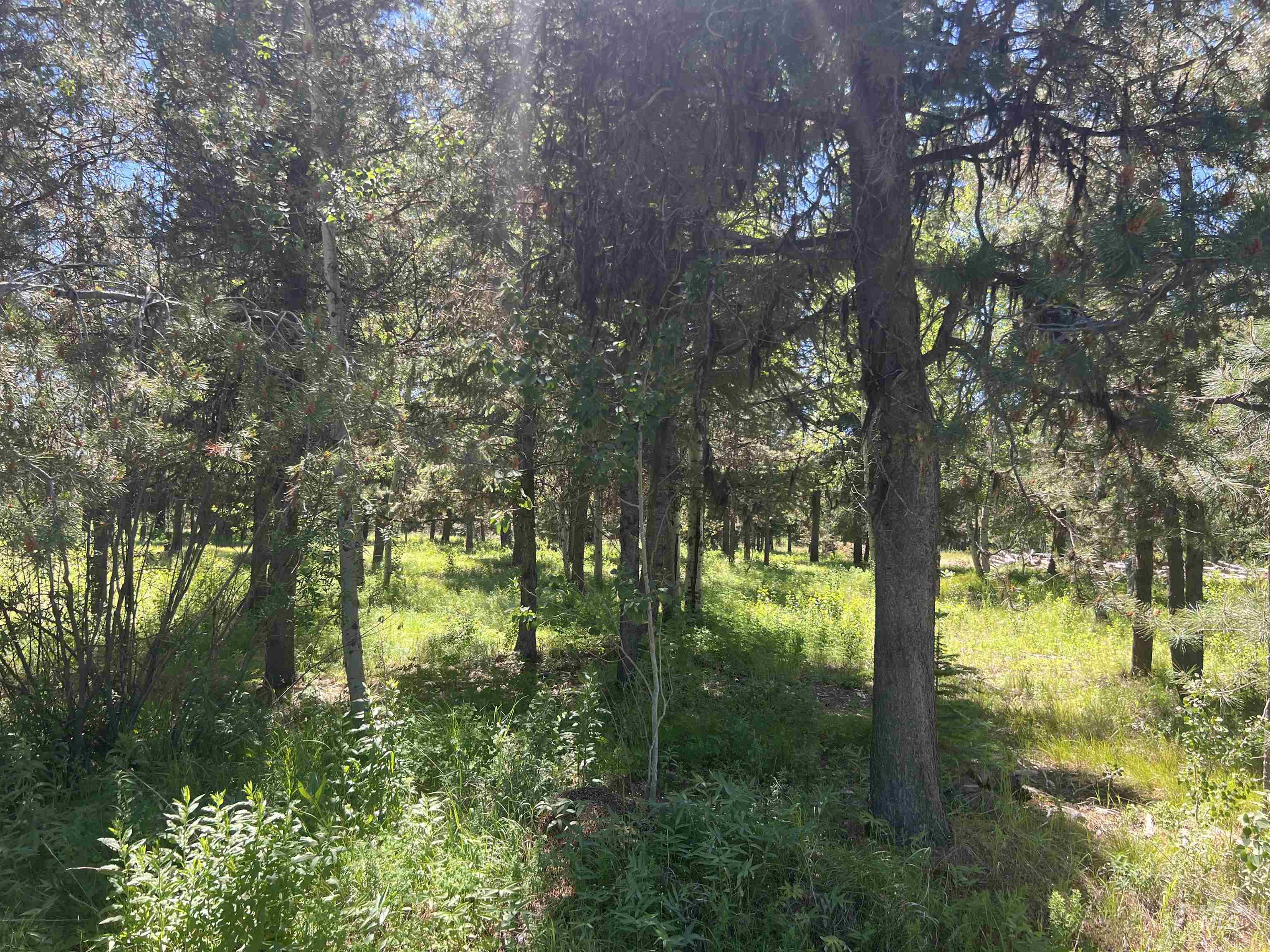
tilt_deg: +2.5
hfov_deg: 67.3
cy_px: 476
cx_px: 635
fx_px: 954
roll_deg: -1.5
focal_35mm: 26
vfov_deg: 53.1
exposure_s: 1/431
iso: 50
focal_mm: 5.7
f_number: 1.5
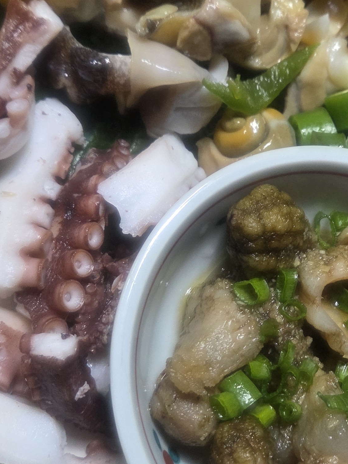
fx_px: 818
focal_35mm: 61
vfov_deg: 31.7
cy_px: 207
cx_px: 257
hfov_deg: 23.8
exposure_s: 1/120
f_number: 1.8
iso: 250
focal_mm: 5.4
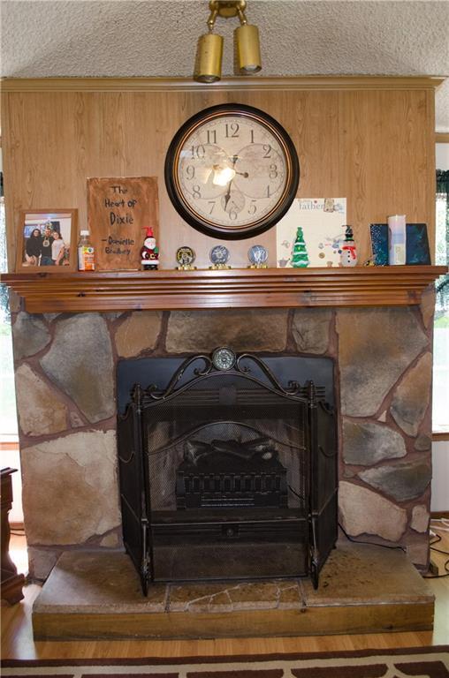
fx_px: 564
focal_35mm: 30
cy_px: 339
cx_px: 224
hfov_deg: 43.4
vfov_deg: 62.1
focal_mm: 20
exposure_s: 1/60
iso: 800
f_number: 3.8
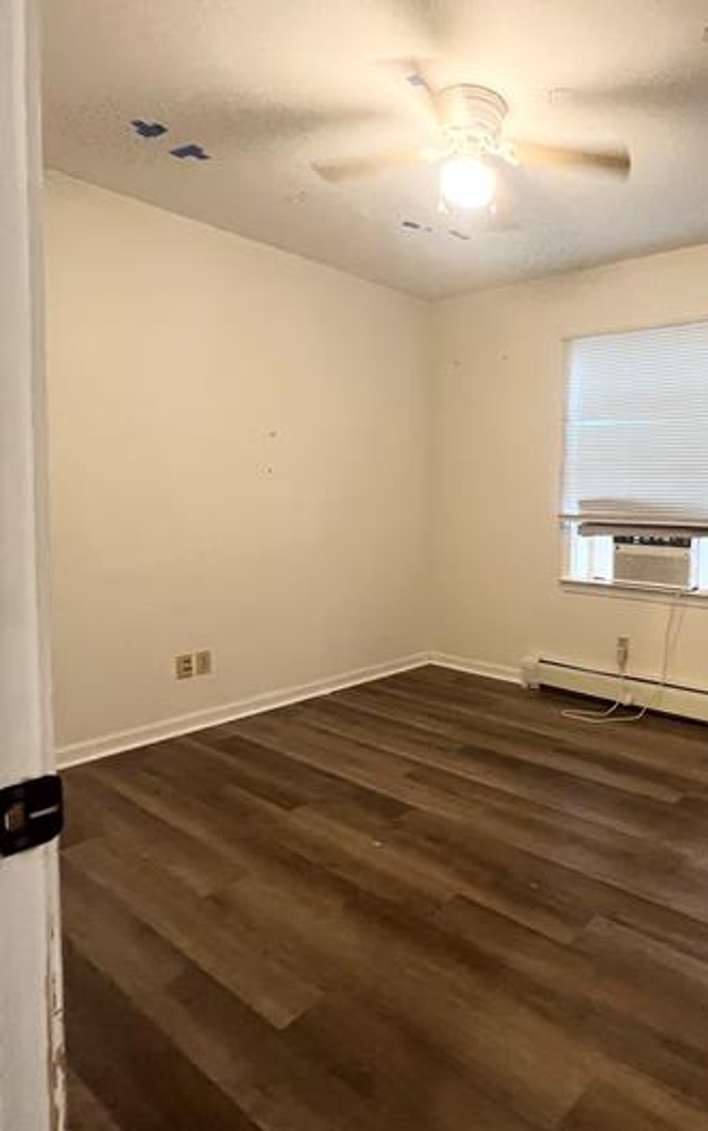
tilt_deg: -2.8
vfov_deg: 84.9
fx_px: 617
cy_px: 530
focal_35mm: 20
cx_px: 548
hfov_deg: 56.2
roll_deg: -1.4
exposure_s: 1/60
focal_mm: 1.57
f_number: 1.8
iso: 500
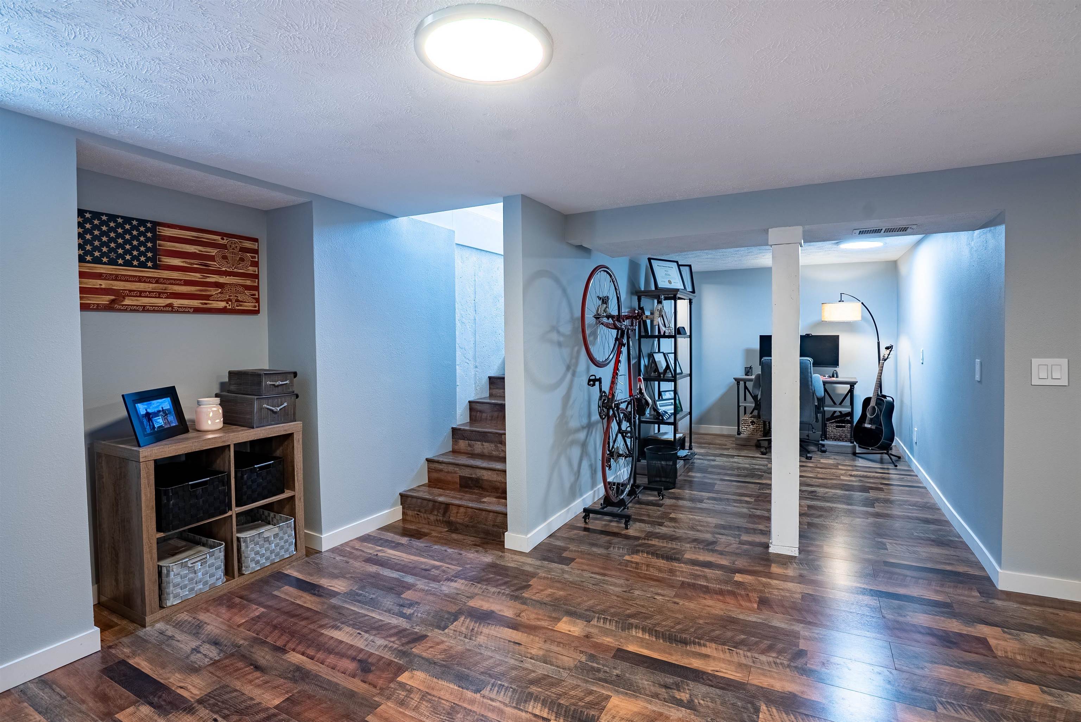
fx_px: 481
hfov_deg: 96.7
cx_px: 540
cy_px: 361
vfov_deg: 73.8
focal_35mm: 16
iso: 400
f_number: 8
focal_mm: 16
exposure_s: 1/80
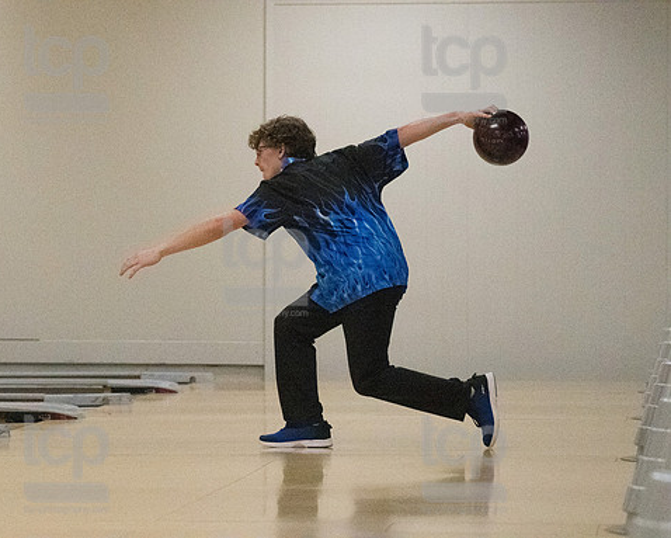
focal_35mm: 174
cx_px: 265
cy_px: 268
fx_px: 3458
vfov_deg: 8.9
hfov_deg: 11.1
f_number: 4
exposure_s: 1/1250
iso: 10000
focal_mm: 102
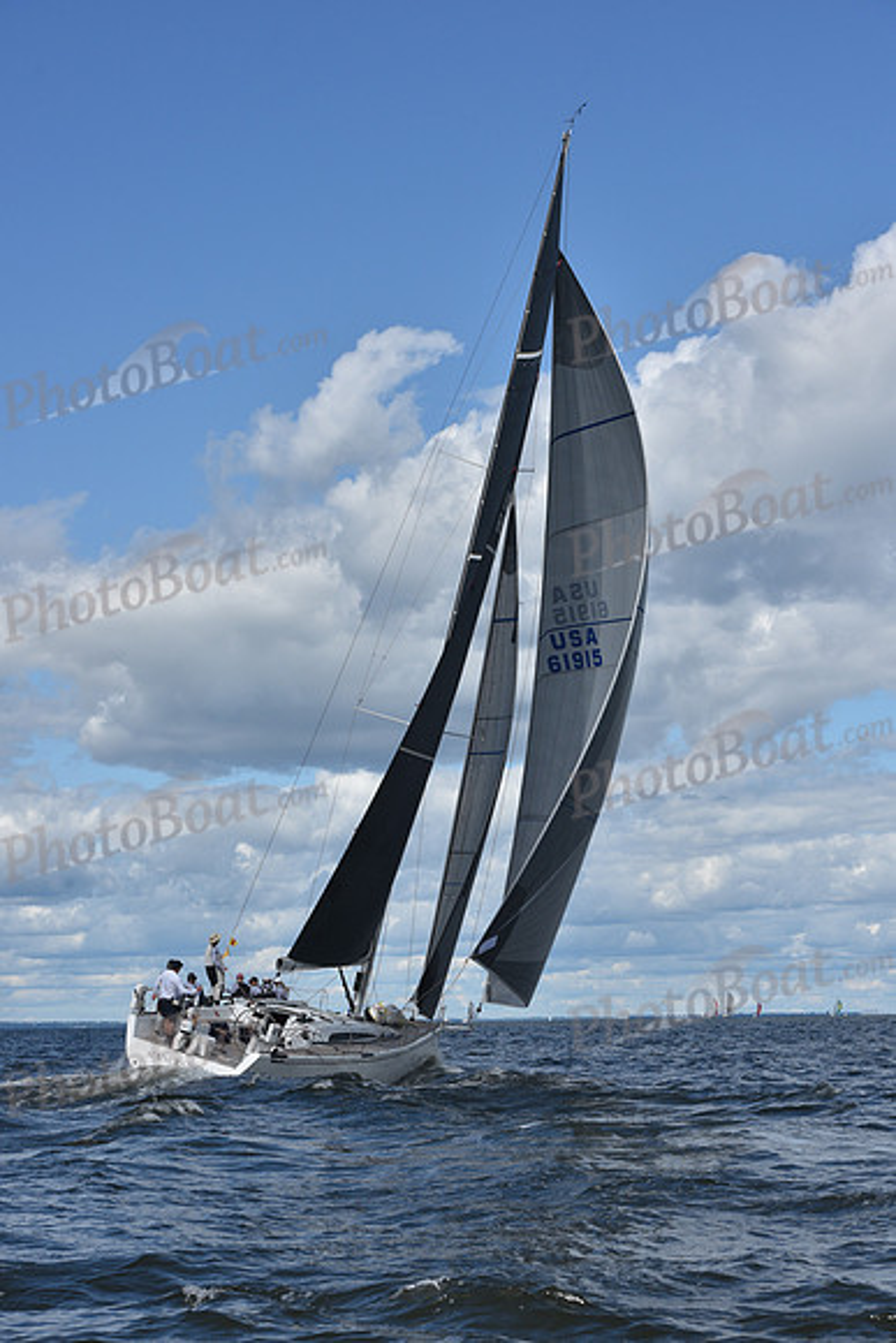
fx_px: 2612
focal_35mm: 70
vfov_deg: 28.8
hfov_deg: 19.5
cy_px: 672
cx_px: 448
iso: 250
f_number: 10
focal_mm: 70
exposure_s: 1/1000
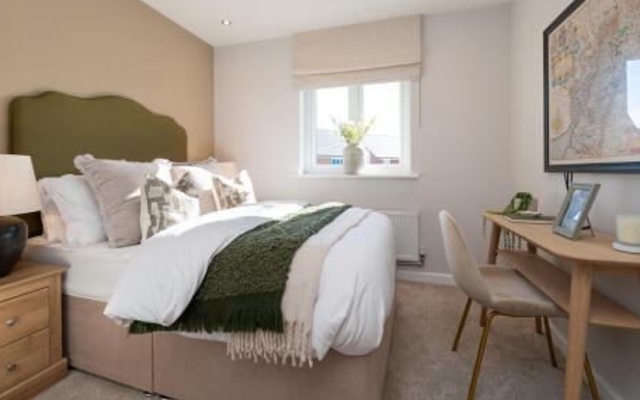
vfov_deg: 67.8
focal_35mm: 17
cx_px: 317
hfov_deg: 94.4
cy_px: 179
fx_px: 297
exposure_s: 1/50
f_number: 7.1
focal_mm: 16
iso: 200
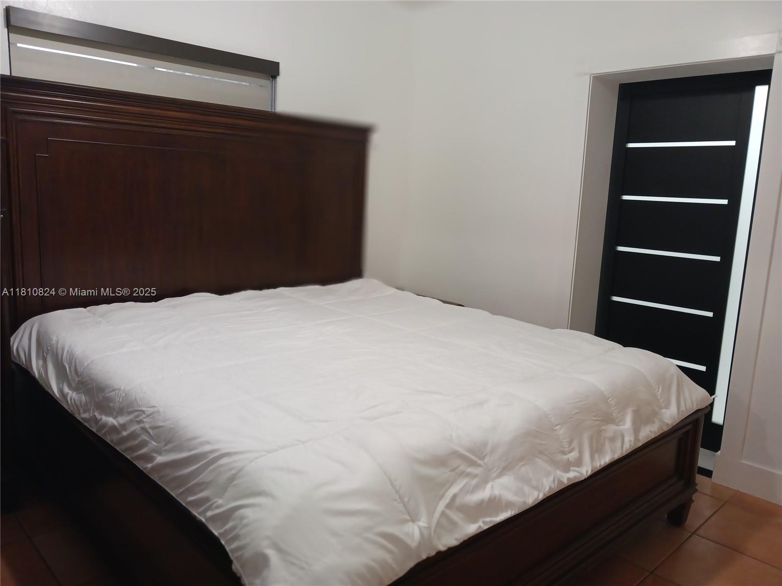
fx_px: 610
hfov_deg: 65.3
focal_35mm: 27
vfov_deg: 51.4
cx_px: 391
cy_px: 293
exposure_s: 1/24
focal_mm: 4
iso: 250
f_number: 1.8
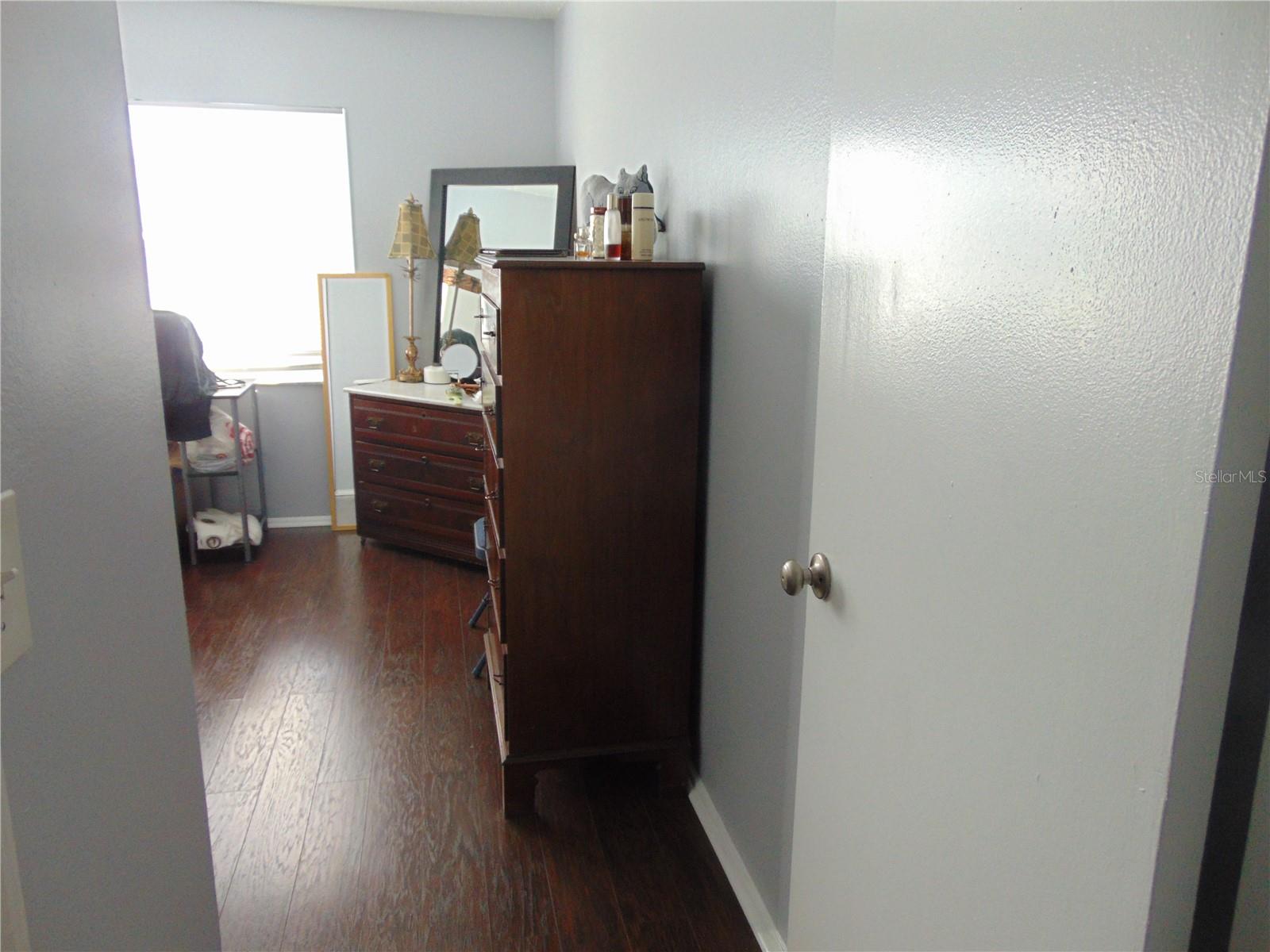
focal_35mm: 25
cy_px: 476
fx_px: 917
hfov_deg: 69.4
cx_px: 635
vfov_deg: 54.9
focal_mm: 4.5
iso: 200
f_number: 3
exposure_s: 1/40
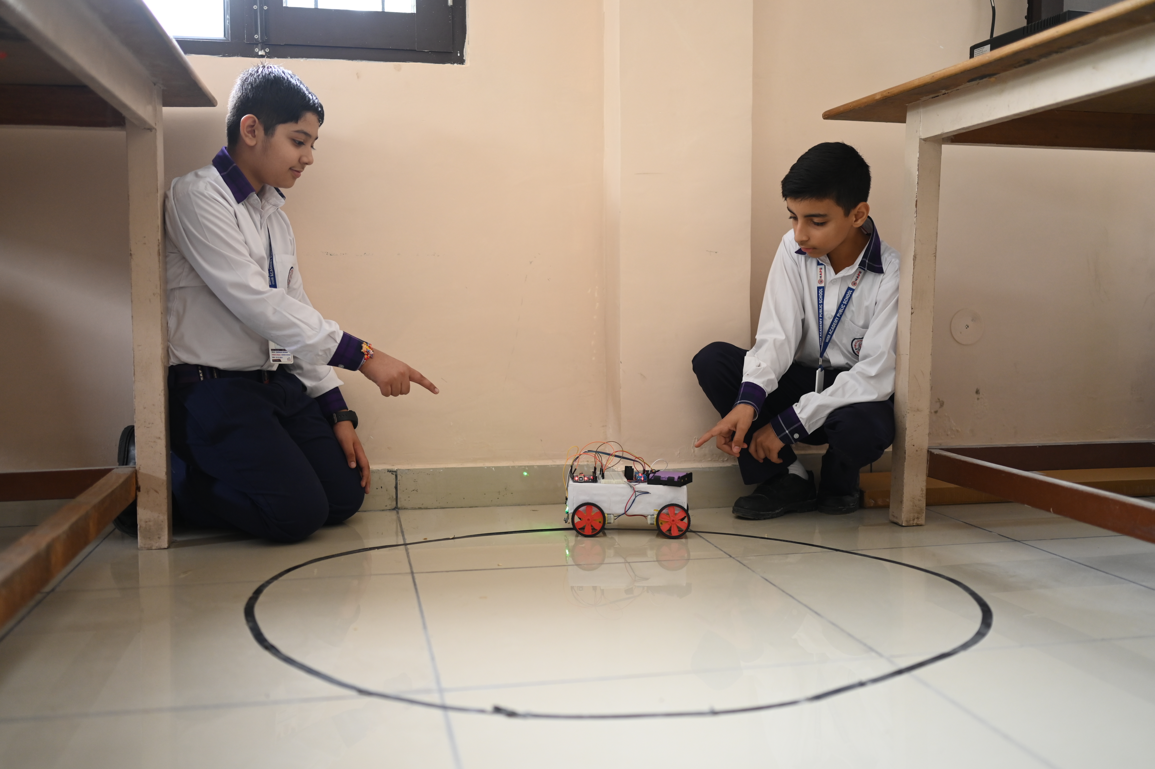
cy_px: 384
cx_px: 578
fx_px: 1122
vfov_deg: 37.8
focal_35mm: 35
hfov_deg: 54.5
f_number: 1.8
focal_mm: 35
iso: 800
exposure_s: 1/160
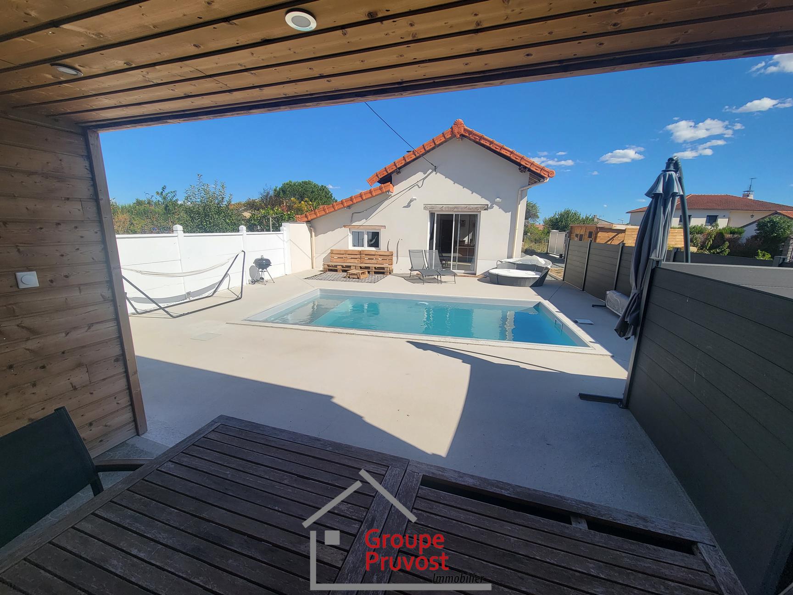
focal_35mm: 13
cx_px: 396
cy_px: 298
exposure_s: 1/1199
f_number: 2.2
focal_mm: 2.2
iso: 50
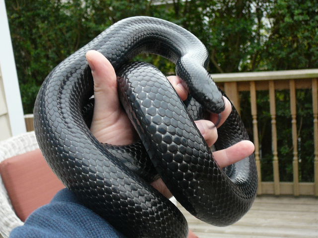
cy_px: 119
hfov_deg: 38.9
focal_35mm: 49
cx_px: 159
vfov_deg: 29.7
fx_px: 450
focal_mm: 7.3
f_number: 3.4
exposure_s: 1/60
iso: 100
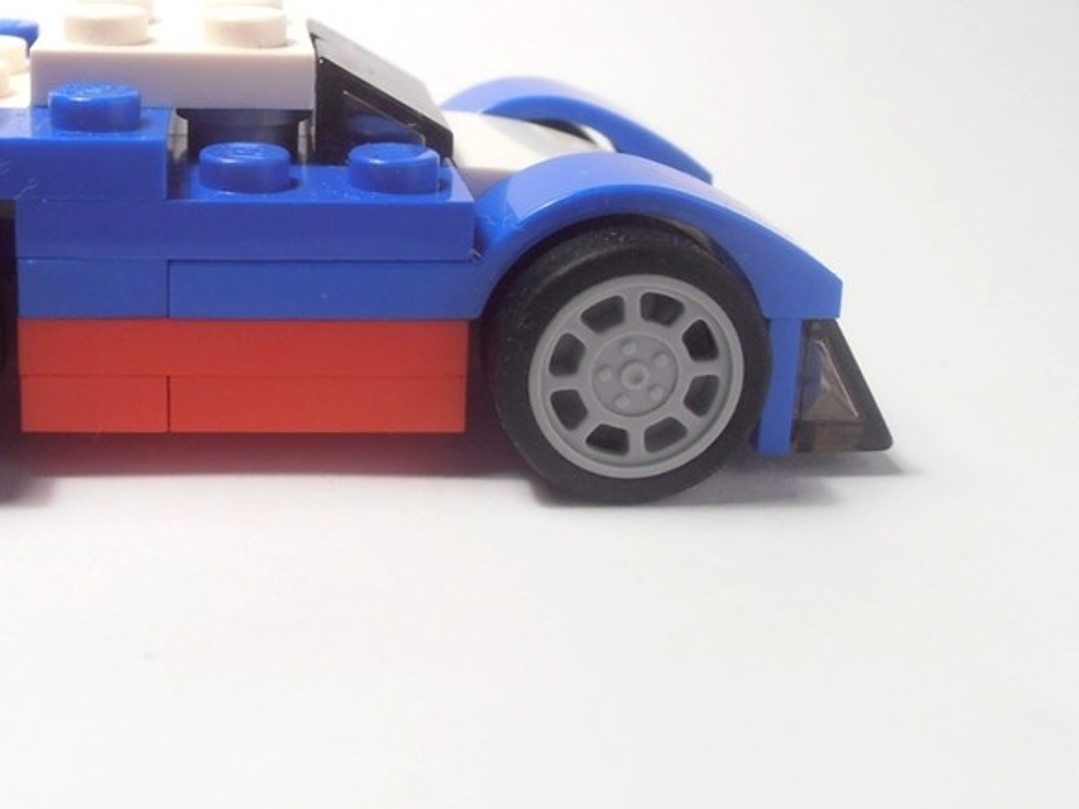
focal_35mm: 57
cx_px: 255
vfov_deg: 25.4
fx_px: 1777
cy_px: 217
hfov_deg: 33.0
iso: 80
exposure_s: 1/40
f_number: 3.9
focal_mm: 6.61
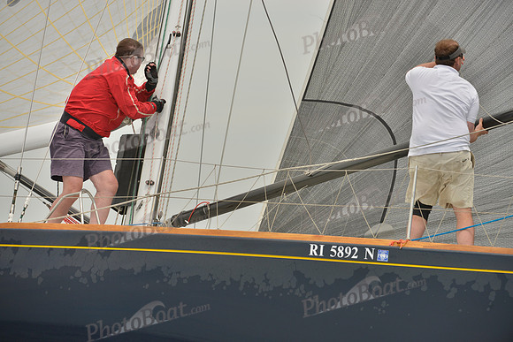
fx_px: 2851
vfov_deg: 6.9
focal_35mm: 200
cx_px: 256
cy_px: 171
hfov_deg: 10.3
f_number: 6.3
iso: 280
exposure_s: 1/1250
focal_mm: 200
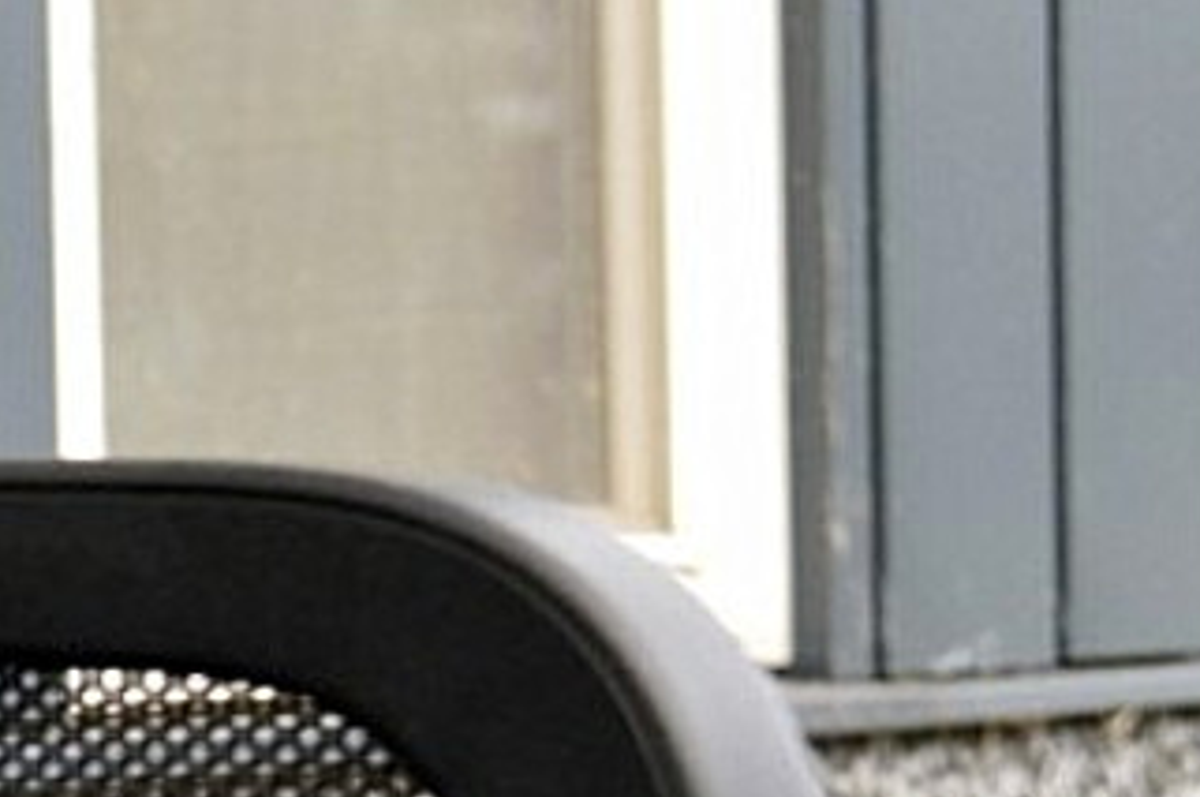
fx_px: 6091
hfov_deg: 10.3
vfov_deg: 7.3
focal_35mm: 183
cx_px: -1249
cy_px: 1246
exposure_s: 1/60
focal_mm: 28
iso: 560
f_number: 8
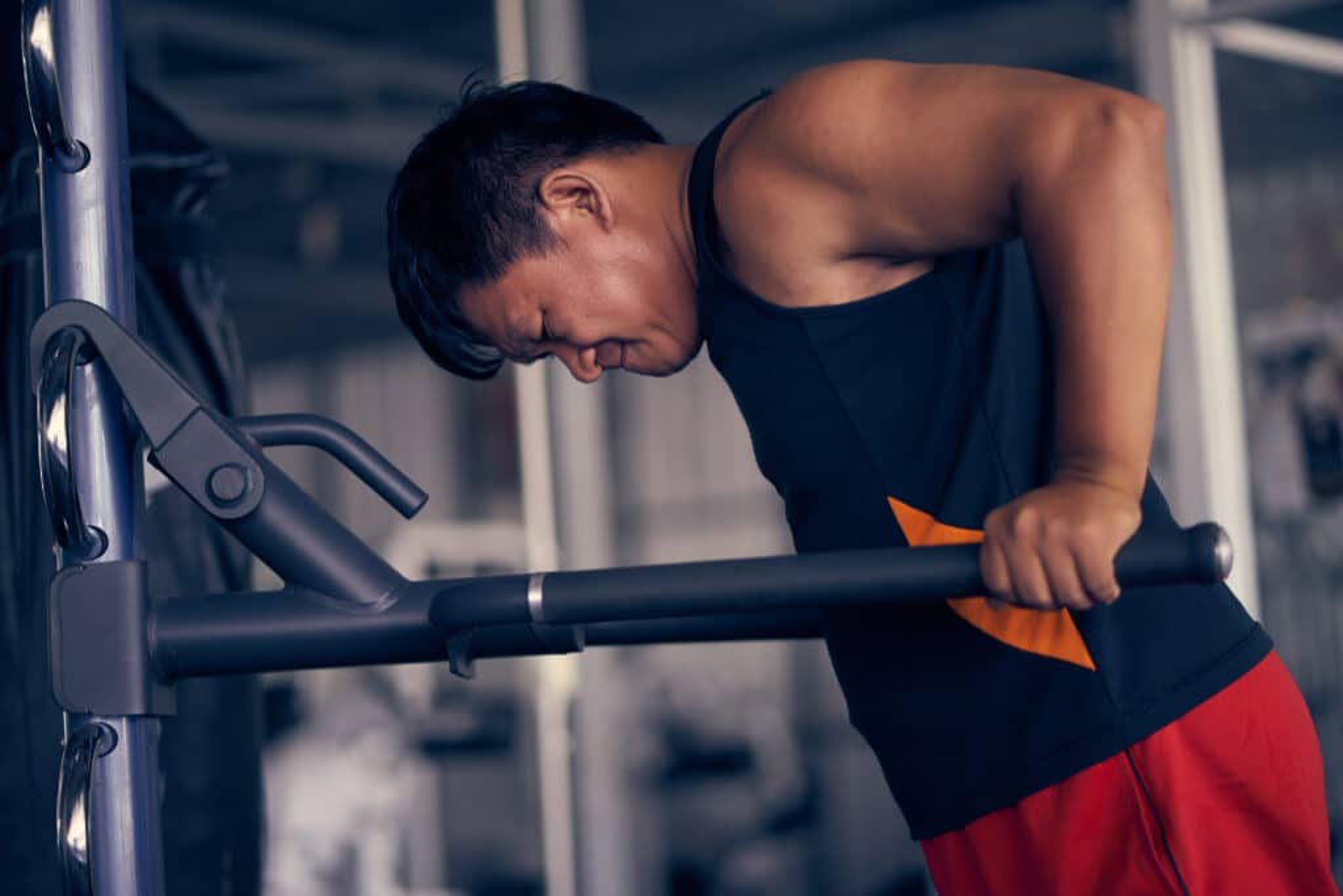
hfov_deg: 23.9
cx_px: 672
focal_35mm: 85
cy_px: 448
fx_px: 3171
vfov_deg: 16.1
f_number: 1.8
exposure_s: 1/200
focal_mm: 85
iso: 320
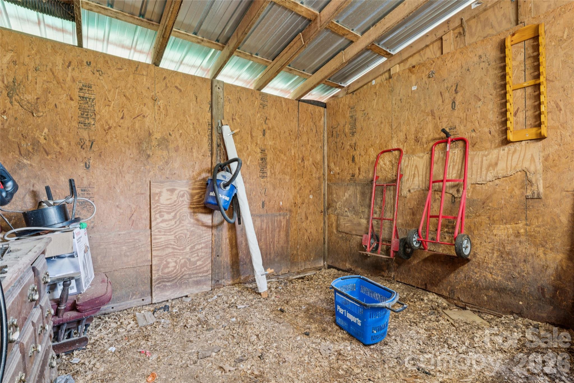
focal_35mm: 17
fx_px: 268
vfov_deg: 71.1
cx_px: 287
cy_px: 192
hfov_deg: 94.0
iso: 100
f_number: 13
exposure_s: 4
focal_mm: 16.8
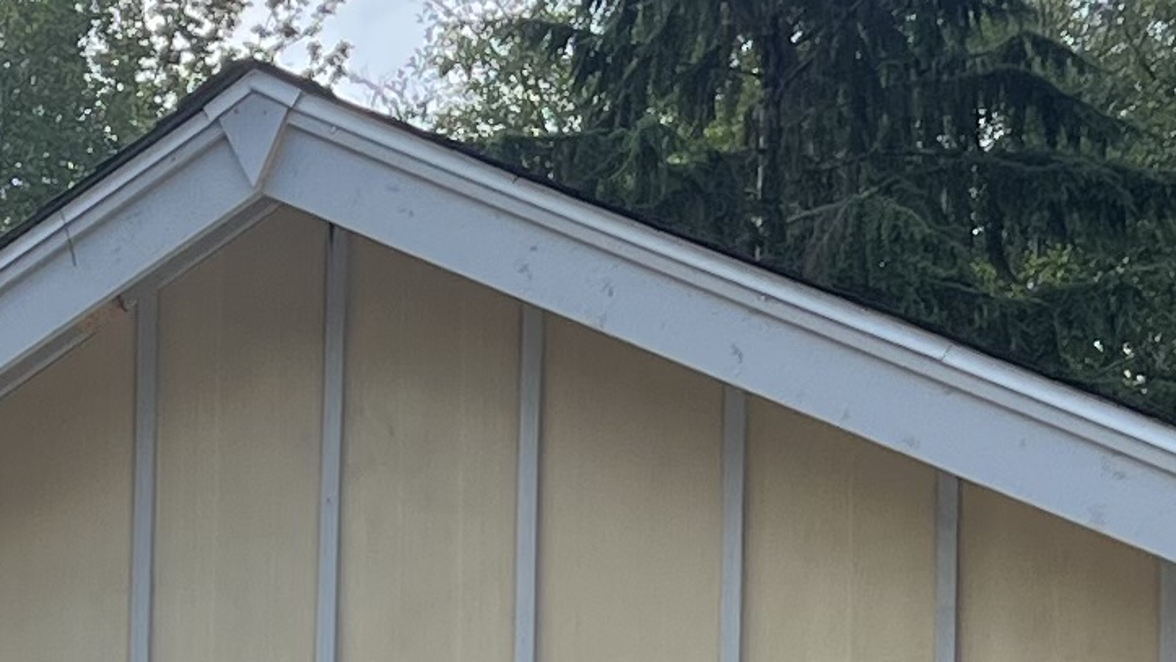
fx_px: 4928
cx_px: -20
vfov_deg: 7.4
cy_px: 1248
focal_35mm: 158
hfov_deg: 13.4
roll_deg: -3.8
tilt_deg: +3.5
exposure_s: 1/1344
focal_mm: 5.7
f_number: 1.5
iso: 50
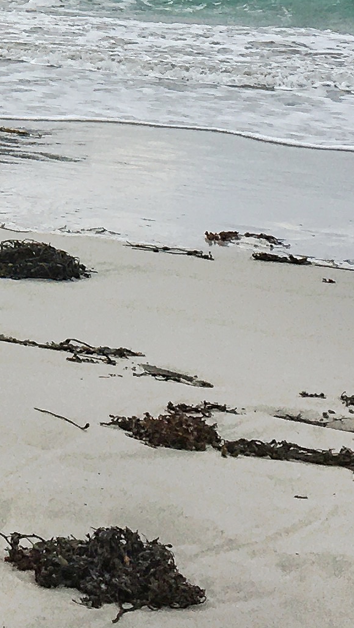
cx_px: -187
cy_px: -274
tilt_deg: +1.7
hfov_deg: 9.5
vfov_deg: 16.0
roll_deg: -2.6
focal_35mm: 124
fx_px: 2068
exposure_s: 1/181
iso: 25
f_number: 2.2
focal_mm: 4.15
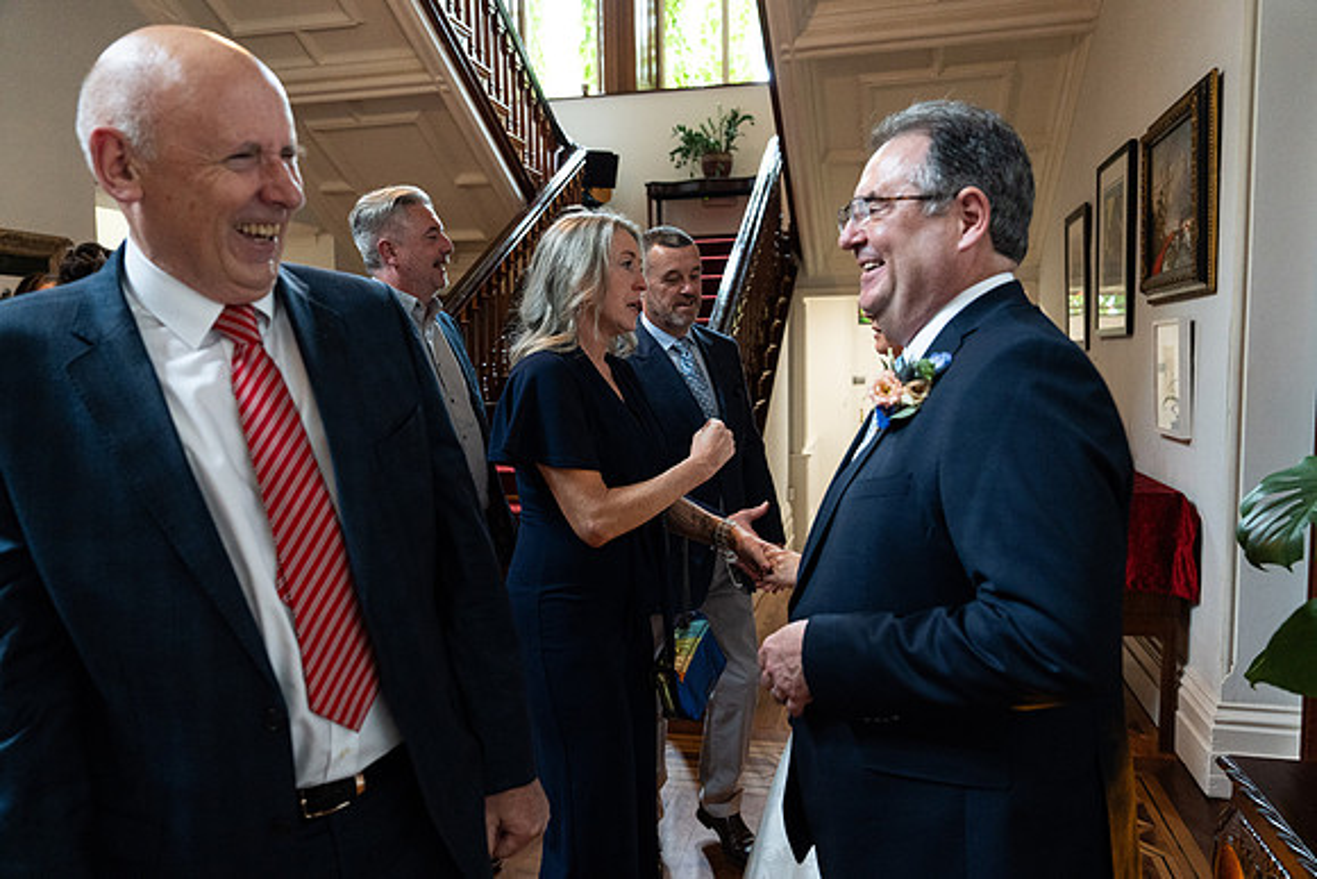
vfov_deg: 49.6
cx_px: 658
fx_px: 951
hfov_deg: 69.4
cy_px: 440
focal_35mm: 26
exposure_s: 1/200
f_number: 3.5
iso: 5000
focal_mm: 26
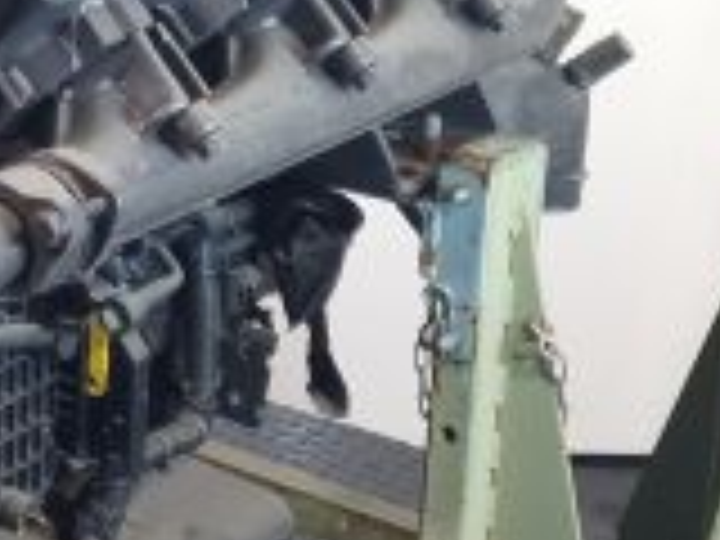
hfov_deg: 20.5
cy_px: 40
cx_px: -252
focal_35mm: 86
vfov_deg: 16.9
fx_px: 1789
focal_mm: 6.4
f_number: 1.8
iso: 125
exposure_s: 1/50
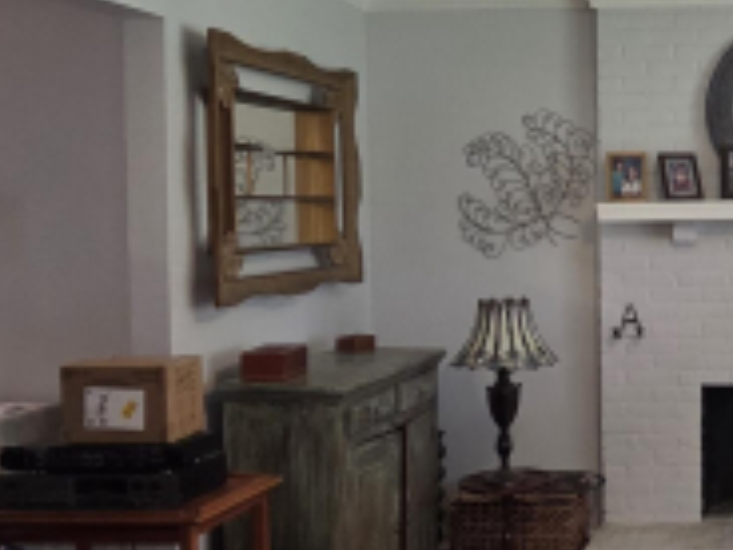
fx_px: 995
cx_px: 703
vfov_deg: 30.8
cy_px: 231
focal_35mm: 47
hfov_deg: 37.0
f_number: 2.2
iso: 250
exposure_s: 1/60
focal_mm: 2.2
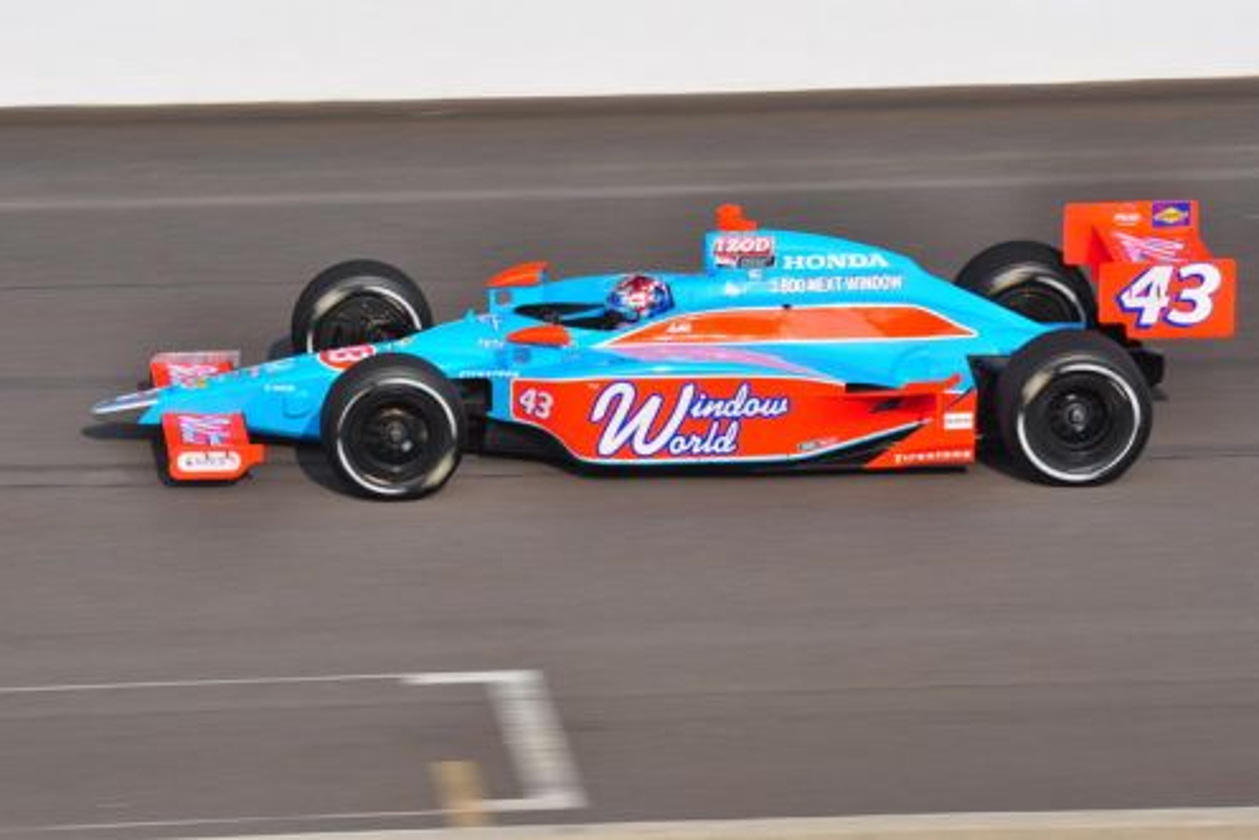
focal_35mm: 280
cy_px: 420
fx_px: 9777
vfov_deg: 4.9
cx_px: 630
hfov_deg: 7.4
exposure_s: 1/500
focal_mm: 185
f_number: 8
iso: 500
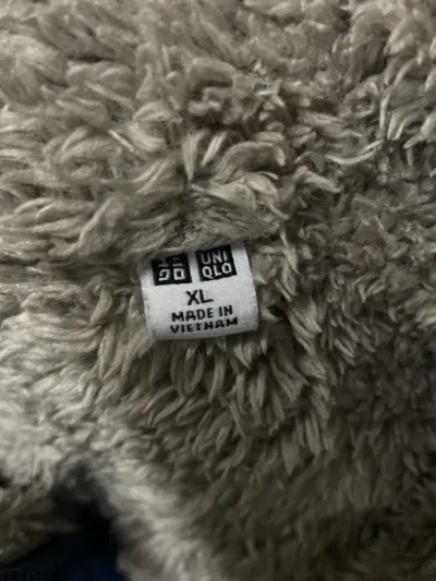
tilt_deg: -59.0
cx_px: 218
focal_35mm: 26
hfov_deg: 53.1
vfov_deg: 67.3
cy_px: 290
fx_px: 436
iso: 400
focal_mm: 4.2
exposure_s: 1/33
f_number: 1.6
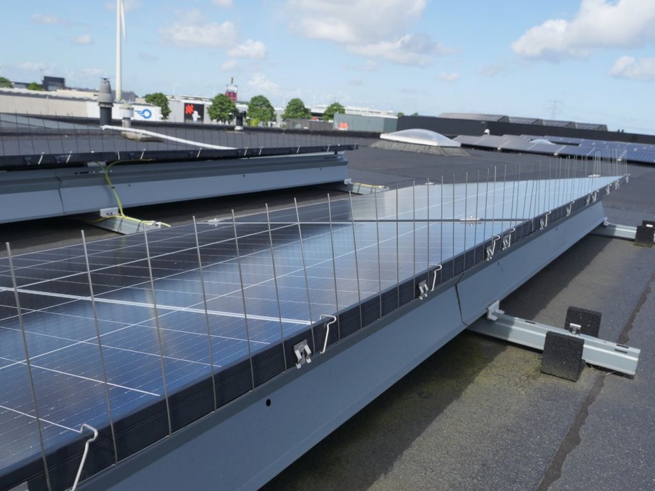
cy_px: 246
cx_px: 328
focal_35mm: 30
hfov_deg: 60.0
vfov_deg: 46.8
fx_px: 568
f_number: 8
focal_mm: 15
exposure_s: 1/320
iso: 200
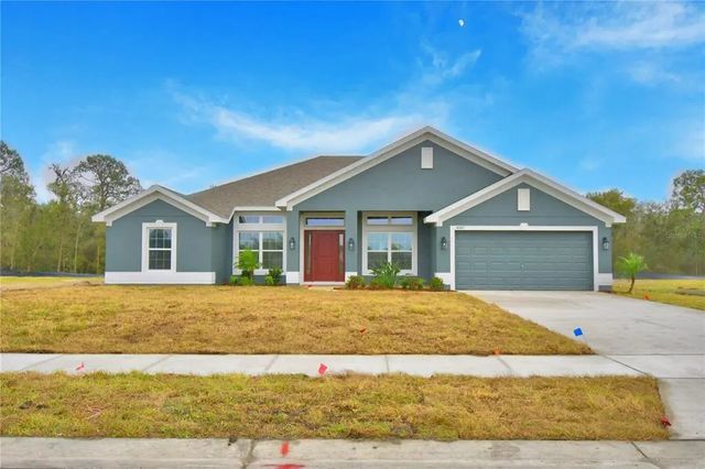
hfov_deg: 62.0
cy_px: 234
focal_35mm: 30
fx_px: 587
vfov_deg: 43.6
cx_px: 352
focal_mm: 20
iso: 200
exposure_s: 1/160
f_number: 5.6
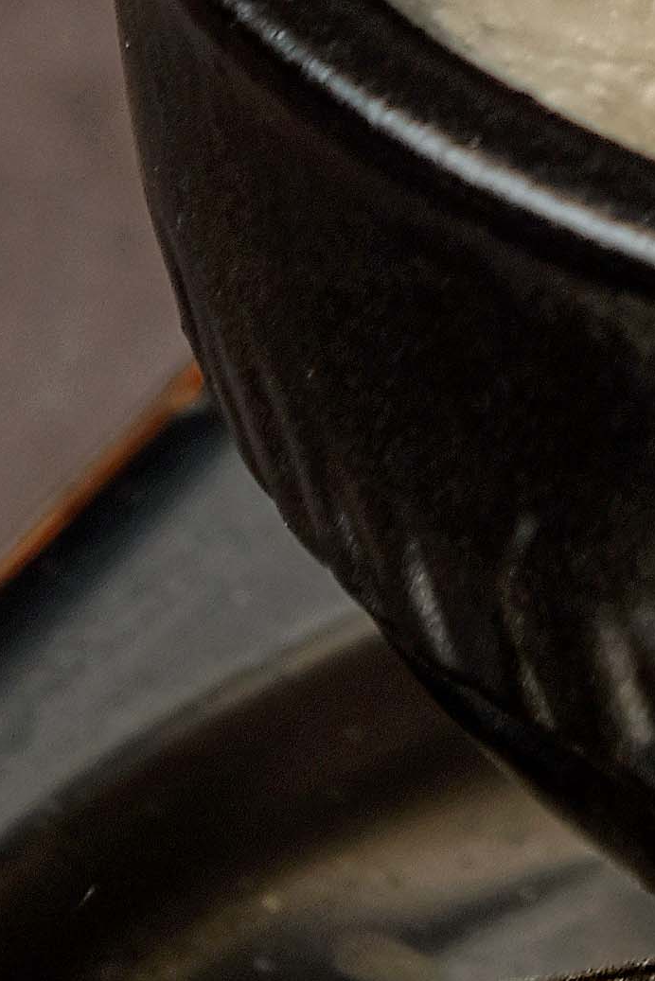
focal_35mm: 694
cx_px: 1872
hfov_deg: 2.0
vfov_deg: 2.9
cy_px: -1280
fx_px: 18926
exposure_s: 1/125
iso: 100
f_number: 6.4
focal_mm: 80
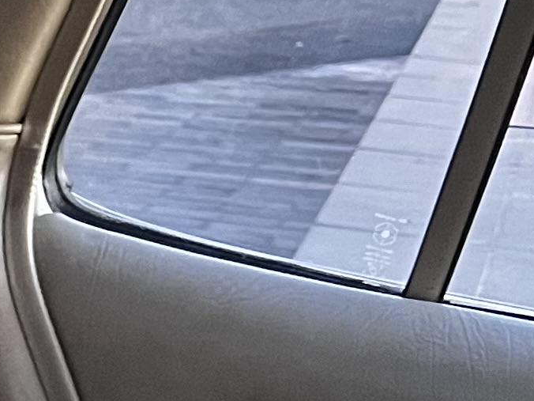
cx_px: -695
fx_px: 2391
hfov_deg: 11.0
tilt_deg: -29.6
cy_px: 1022
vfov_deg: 8.6
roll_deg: -3.8
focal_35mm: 155
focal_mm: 5.7
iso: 500
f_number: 1.5
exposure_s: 1/54
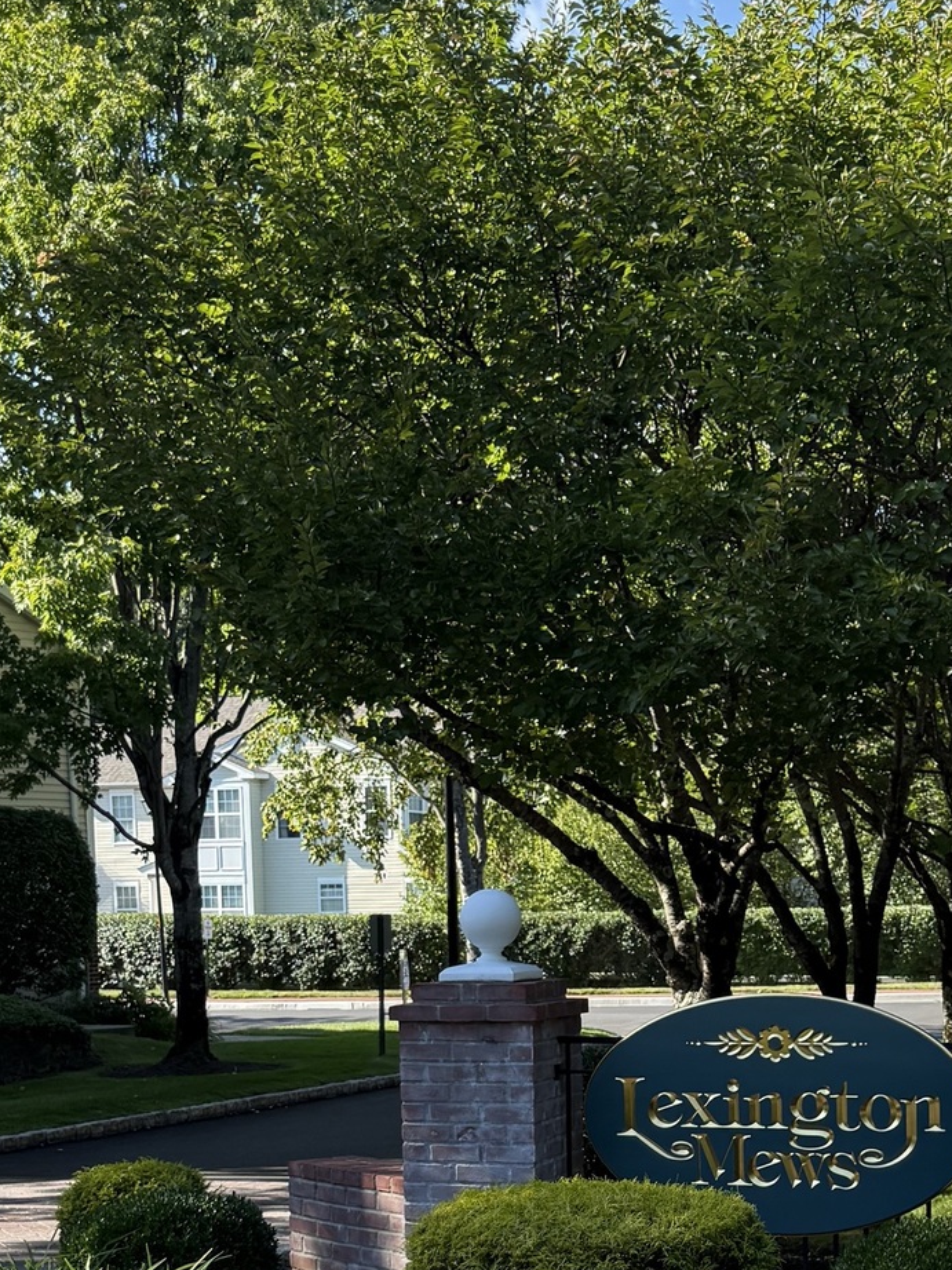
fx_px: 2201
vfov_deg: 31.0
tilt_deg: -6.3
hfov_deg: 24.2
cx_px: 704
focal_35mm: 60
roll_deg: -0.4
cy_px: 1087
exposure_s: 1/1271
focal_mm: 6.76
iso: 100
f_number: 1.78
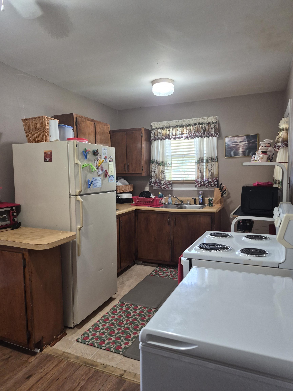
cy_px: 196
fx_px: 260
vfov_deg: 73.9
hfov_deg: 58.9
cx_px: 146
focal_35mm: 23
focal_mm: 5.4
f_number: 1.8
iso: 320
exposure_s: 1/120
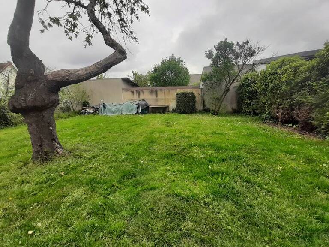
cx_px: 164
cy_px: 124
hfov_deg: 106.2
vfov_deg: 89.9
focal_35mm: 13
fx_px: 124
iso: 40
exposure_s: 1/518
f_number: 2.2
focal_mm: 1.42
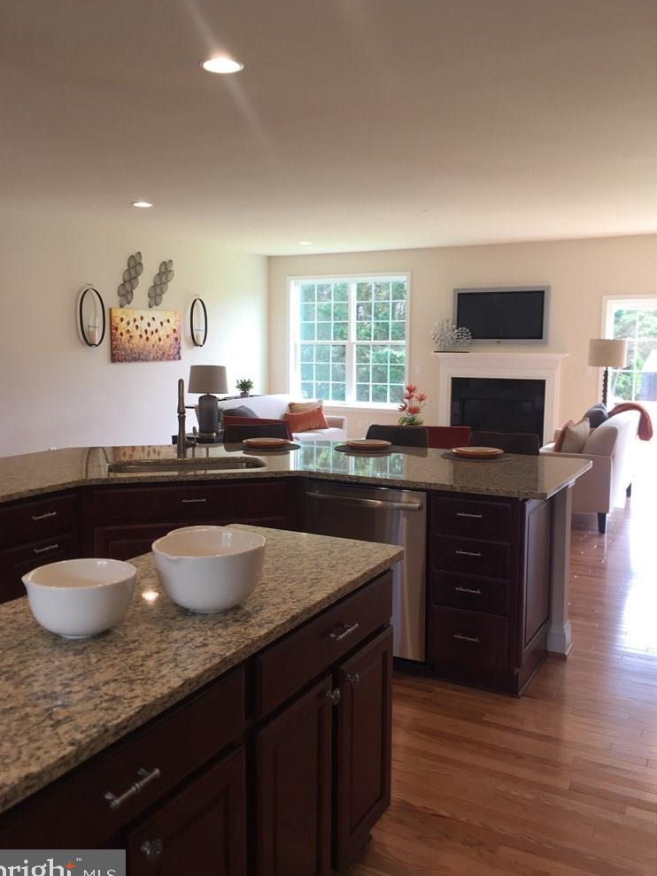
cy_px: 444
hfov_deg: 46.8
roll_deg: +0.1
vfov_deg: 60.0
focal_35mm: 30
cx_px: 319
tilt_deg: -4.0
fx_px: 760
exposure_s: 1/60
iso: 40
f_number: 2.2
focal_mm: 4.15
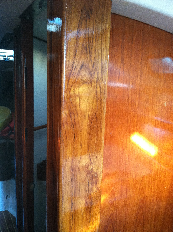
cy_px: 116
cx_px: 86
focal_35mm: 35
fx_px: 234
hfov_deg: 40.6
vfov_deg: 52.7
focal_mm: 3.85
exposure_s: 1/15
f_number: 2.8
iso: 200
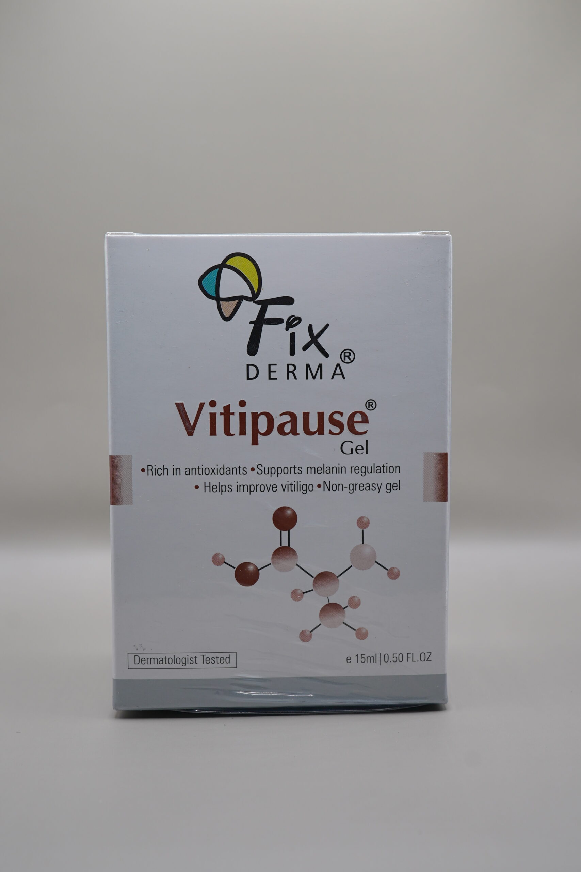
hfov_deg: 36.9
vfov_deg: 53.1
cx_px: 290
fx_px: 871
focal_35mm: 36
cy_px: 436
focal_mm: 24
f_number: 6.3
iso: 200
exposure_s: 1/80
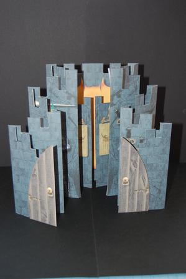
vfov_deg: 46.4
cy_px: 140
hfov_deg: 31.9
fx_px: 326
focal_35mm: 42
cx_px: 93
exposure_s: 1/60
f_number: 4.2
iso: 400
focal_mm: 28
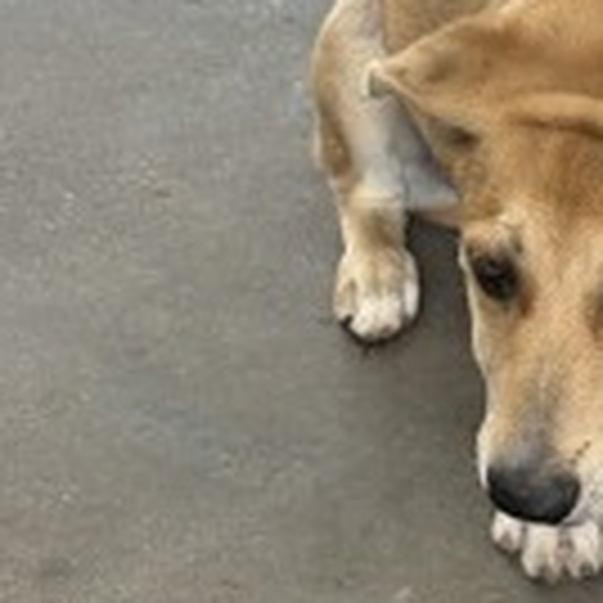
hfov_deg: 22.5
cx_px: 686
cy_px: 342
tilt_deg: -33.6
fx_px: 1419
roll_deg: -5.5
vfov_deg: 24.0
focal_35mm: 72
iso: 64
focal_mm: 5.7
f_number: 1.5
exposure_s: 1/142
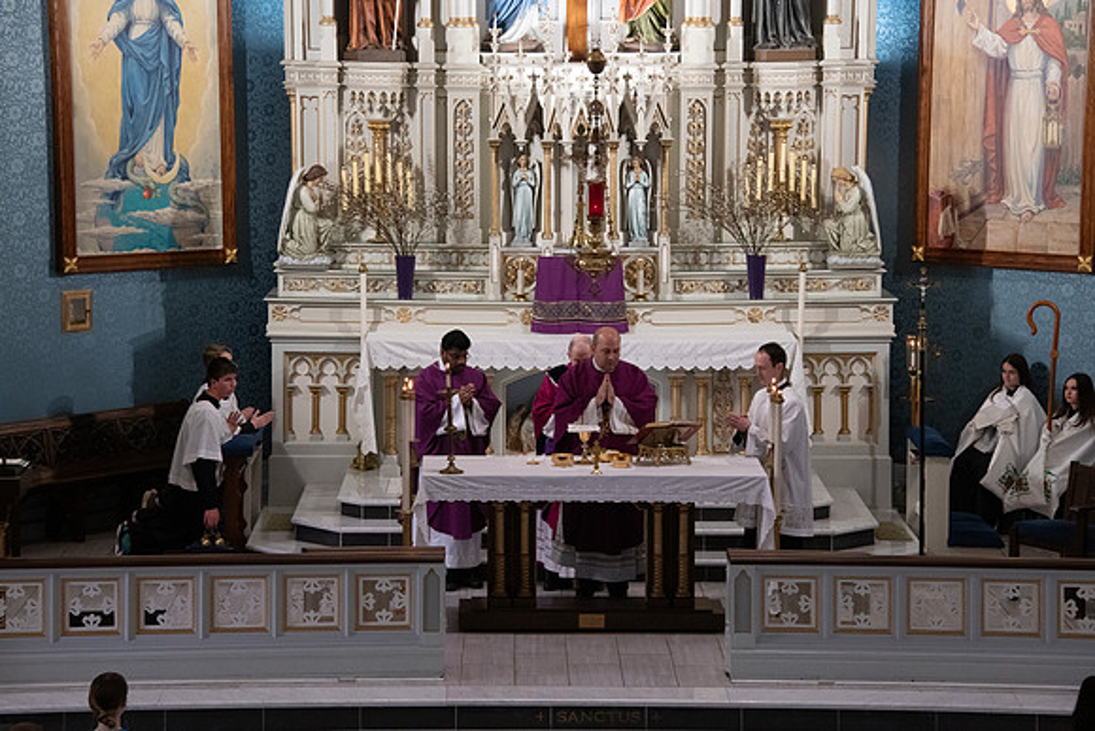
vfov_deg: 12.2
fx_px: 3407
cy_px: 366
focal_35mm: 112
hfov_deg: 18.3
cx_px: 548
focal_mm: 112
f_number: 9
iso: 4000
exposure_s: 1/100
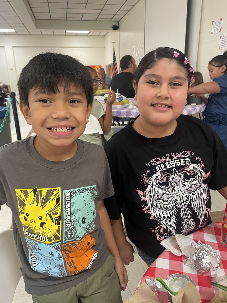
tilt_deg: -16.8
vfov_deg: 67.3
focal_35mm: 26
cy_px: 152
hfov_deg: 53.1
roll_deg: +2.0
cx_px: 114
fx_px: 227
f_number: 1.6
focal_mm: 4.2
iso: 320
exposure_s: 1/60
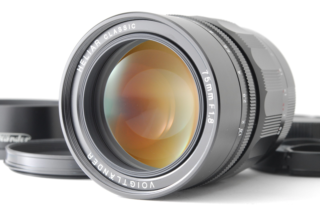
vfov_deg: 16.6
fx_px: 734
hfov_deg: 24.6
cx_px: 160
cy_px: 107
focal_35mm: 82
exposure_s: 1/100
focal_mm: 55
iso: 320
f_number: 18
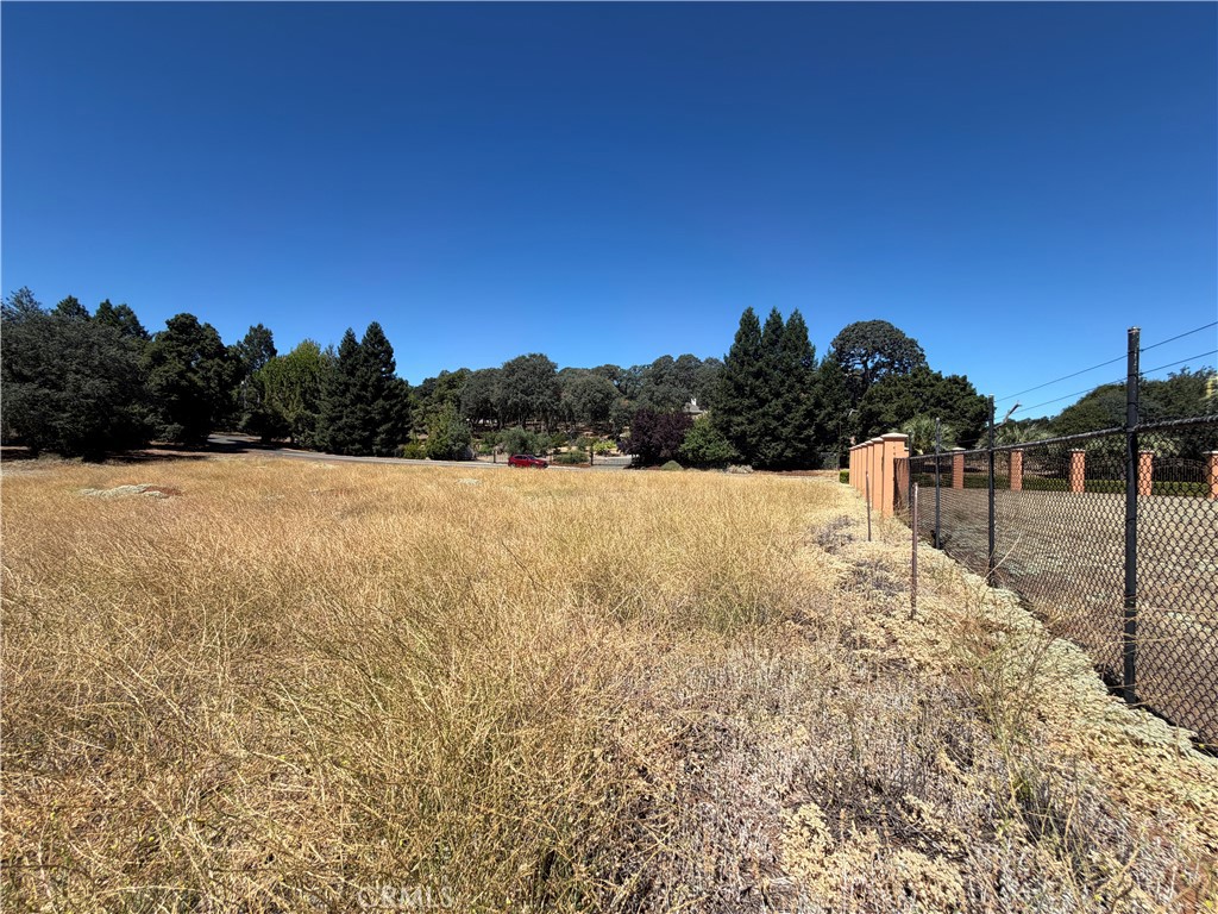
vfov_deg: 85.7
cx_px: 609
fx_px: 493
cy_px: 457
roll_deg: +0.4
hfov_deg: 102.1
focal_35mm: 14
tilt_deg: -1.8
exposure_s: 1/779
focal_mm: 2.22
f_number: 2.2
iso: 20
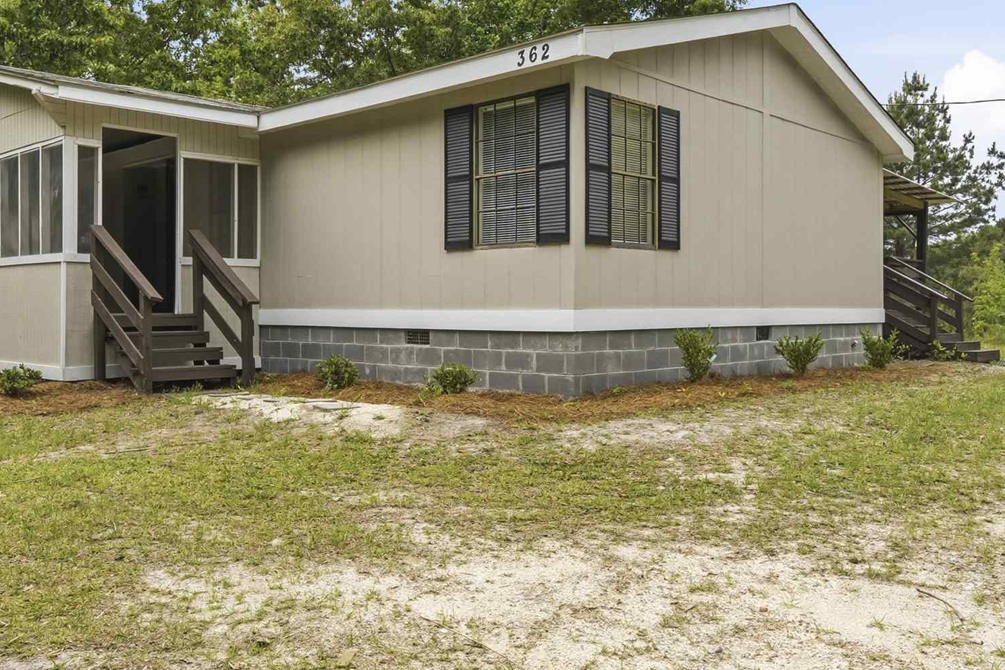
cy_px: 313
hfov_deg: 57.1
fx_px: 921
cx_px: 461
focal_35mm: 33
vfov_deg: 40.0
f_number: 9
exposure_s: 1/400
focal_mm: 16
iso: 320
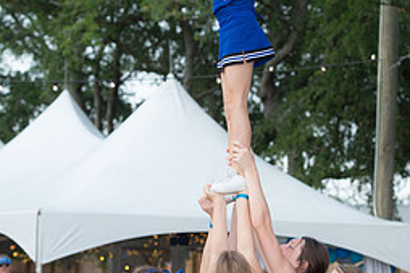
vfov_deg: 6.1
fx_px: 2549
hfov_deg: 9.2
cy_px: 55
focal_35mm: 224
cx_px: 221
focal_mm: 98
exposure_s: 1/250
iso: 100
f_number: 4.5
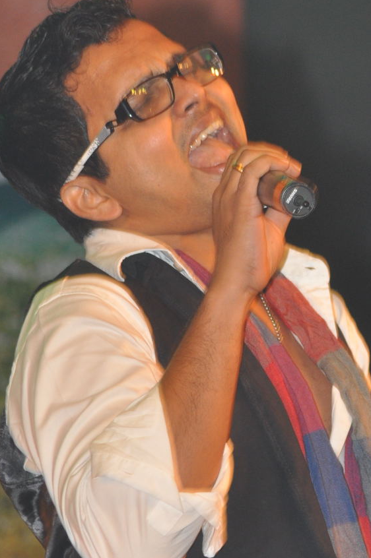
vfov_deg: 3.3
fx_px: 9669
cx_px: 242
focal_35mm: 624
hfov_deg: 2.2
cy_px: 383
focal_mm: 220
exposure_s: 1/80
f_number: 6.3
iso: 640
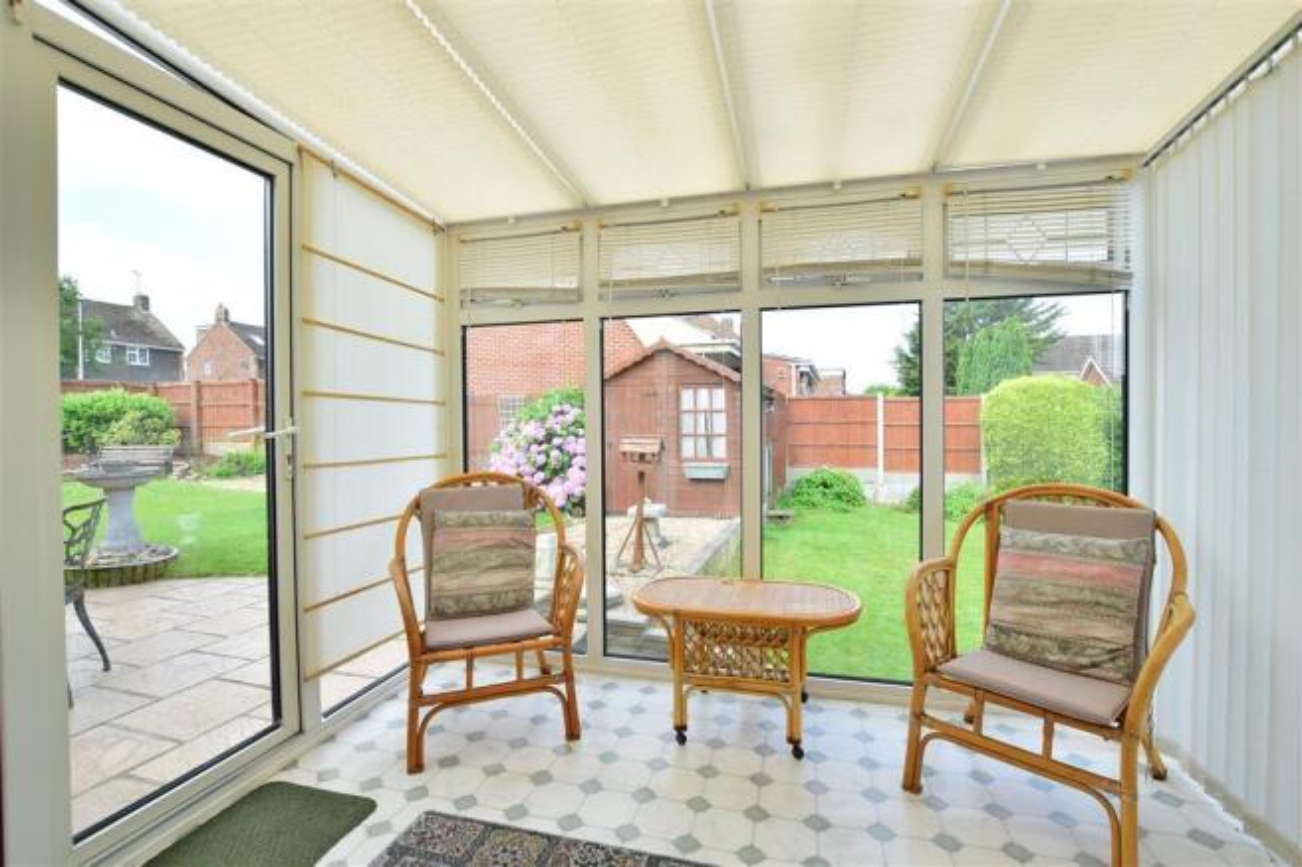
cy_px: 434
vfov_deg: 77.3
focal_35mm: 15
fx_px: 542
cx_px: 651
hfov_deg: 100.4
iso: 320
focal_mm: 10
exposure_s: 1/250
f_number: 8
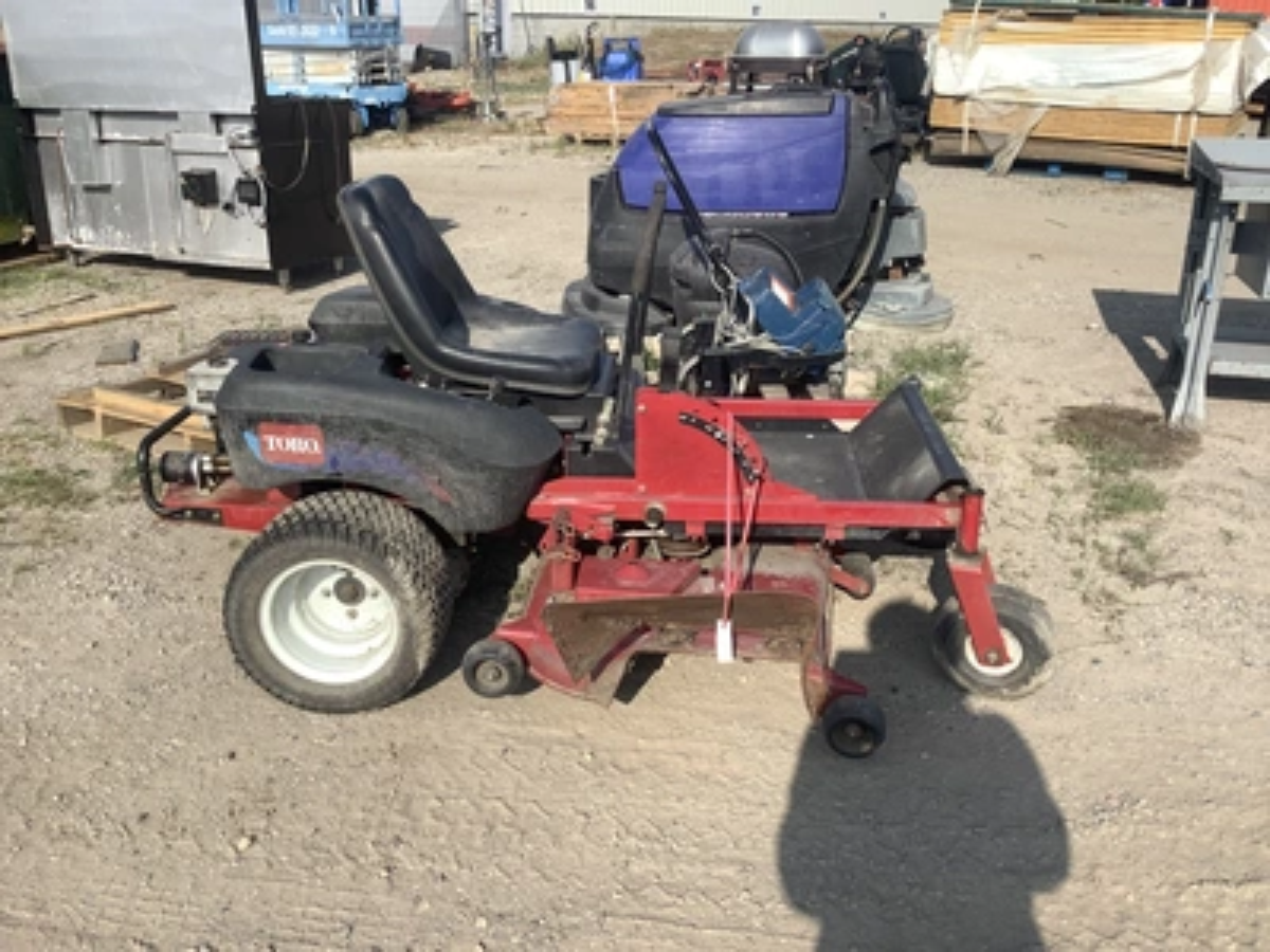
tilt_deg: -21.9
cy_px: 476
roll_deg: -1.8
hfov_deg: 58.4
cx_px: 635
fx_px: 1137
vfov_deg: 45.4
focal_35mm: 31
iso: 25
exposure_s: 1/1116
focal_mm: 3.3
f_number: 2.4
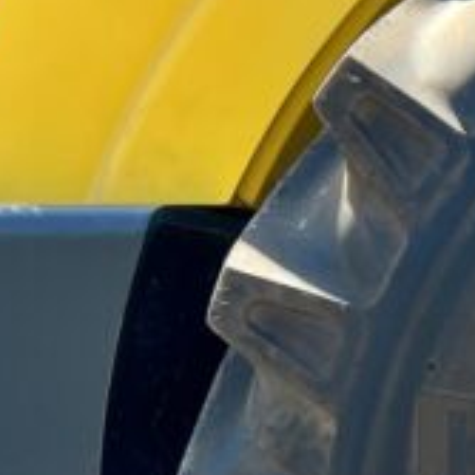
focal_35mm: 110
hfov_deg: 13.4
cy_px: 506
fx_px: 1708
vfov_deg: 15.5
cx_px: 967
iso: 50
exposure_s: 1/1100
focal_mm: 5.7
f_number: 1.5
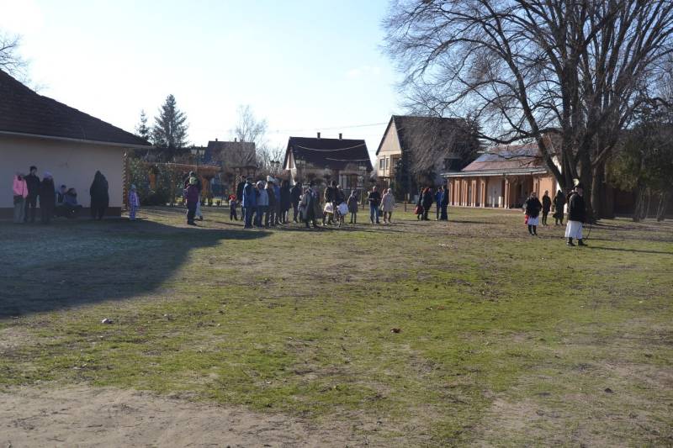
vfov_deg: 26.5
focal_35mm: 51
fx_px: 953
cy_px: 224
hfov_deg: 38.9
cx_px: 336
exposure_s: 1/200
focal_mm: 34
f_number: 8
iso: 100
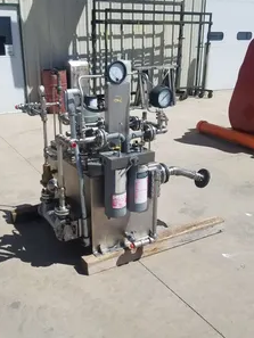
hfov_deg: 40.6
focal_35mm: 35
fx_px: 342
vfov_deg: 52.6
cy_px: 175
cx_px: 110
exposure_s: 1/3720
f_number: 1.7
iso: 50
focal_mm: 4.2
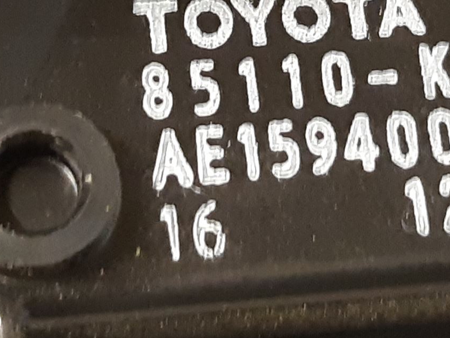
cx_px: 318
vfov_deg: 22.8
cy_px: 42
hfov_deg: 30.4
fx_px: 819
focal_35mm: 63
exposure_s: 1/25
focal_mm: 3.93
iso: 400
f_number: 1.7
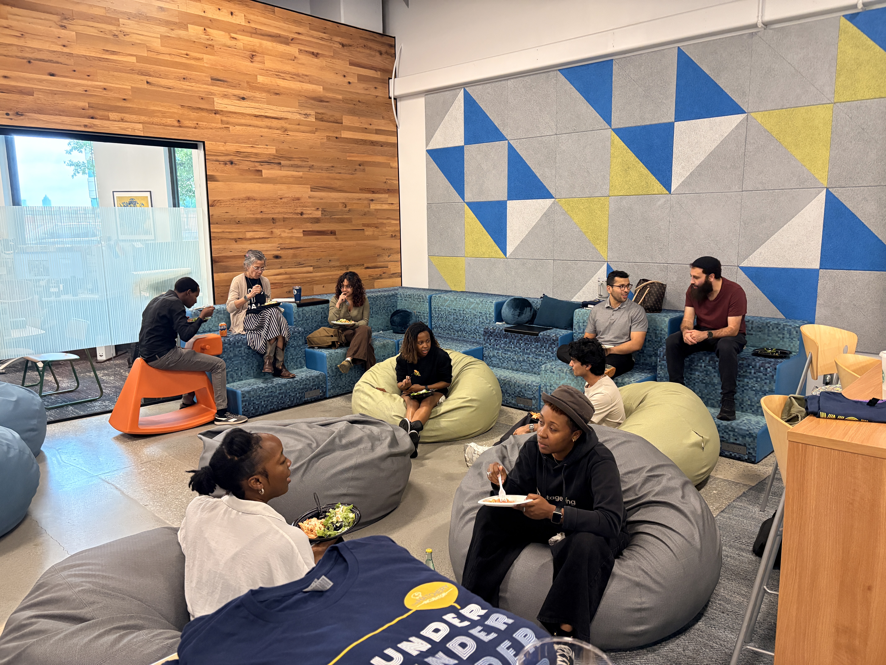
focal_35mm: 26
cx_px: 443
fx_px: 665
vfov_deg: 53.1
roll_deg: +0.9
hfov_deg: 67.3
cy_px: 332
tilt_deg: -9.0
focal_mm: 5.96
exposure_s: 1/60
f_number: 1.6
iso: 400
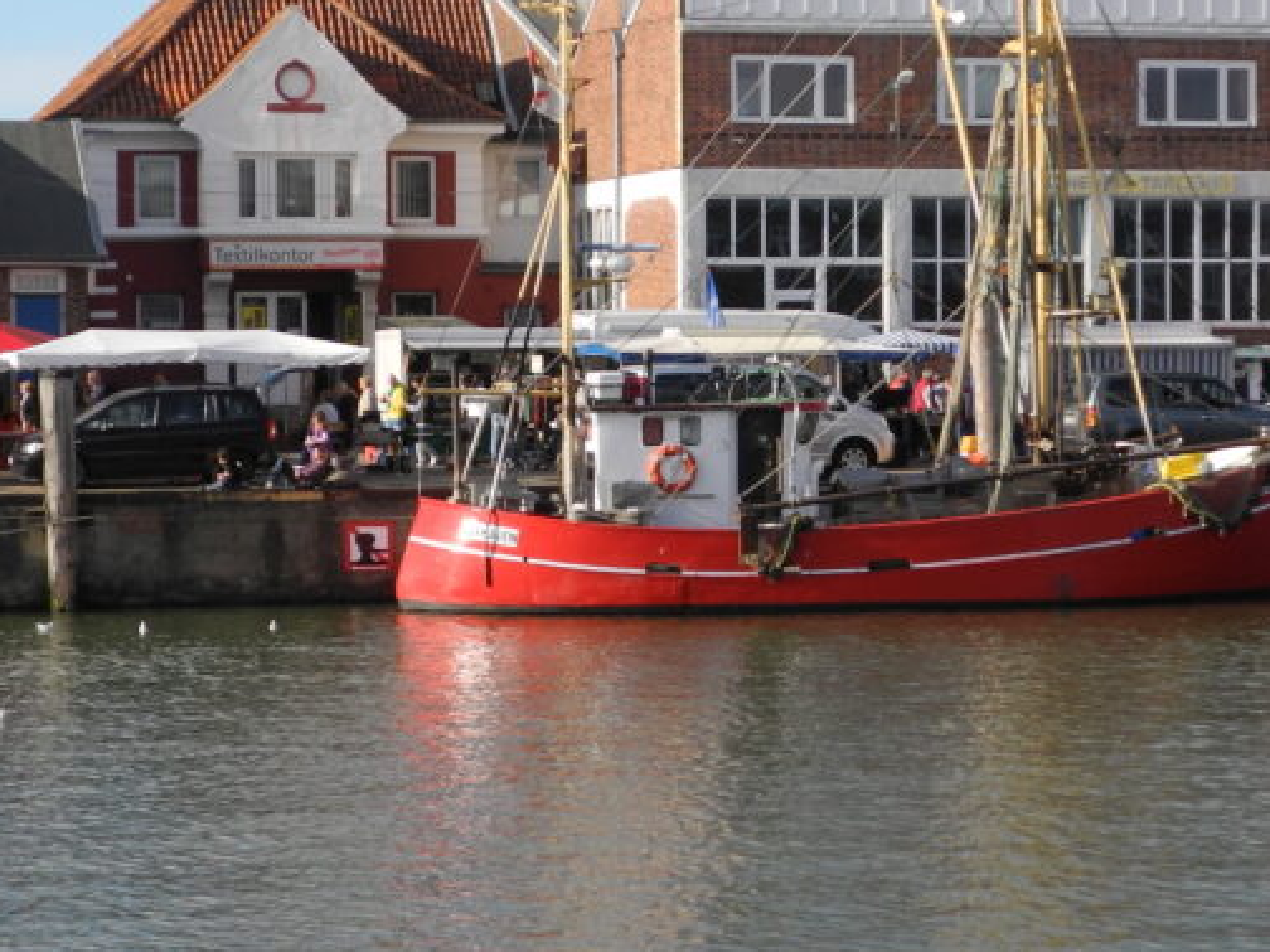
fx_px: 4549
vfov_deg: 12.0
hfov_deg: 15.9
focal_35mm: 124
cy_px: 413
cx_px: 758
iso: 100
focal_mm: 13
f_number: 3.5
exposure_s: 1/800
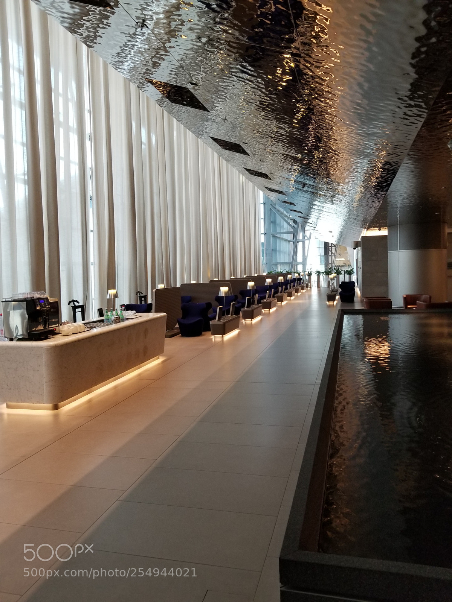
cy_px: 301
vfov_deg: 67.3
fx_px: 453
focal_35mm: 26
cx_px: 226
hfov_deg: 53.1
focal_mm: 4.25
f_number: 1.7
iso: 160
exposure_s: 1/50
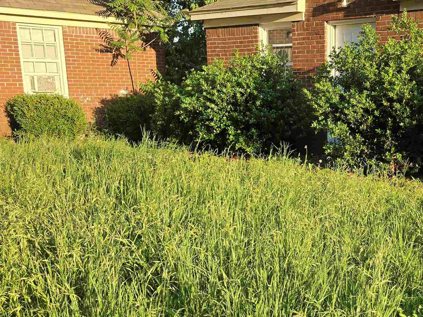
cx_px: 343
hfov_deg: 39.5
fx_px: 562
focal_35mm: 46
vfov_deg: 31.2
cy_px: 220
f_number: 1.7
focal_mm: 6.3
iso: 12
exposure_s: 1/180
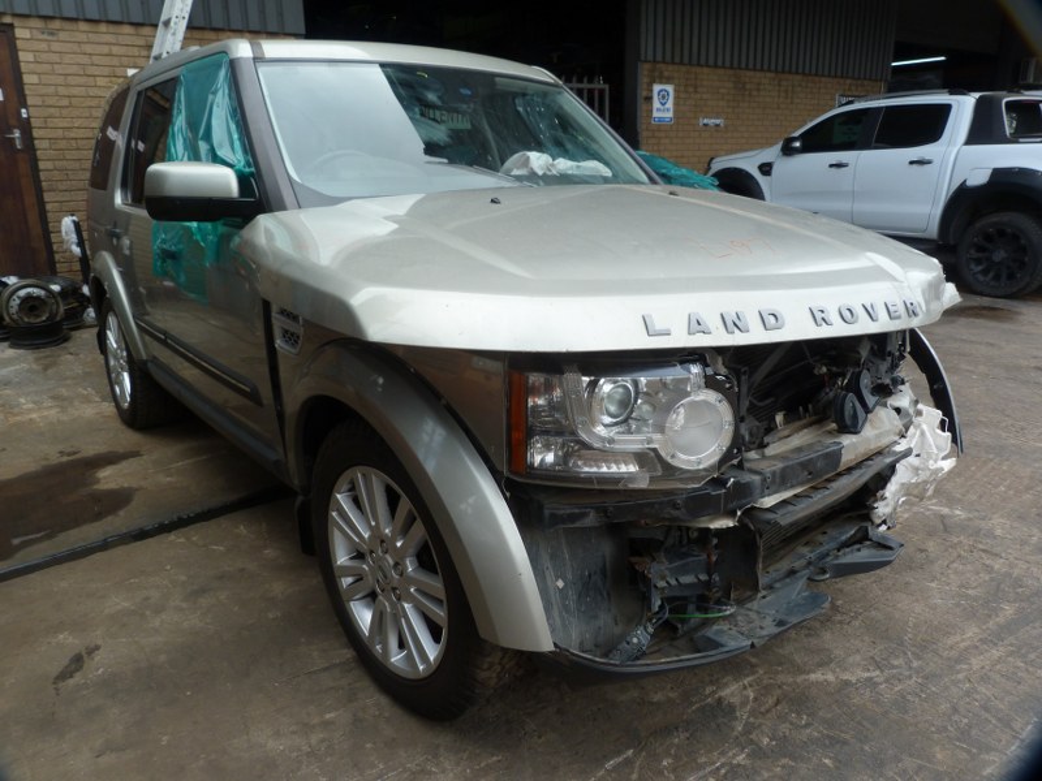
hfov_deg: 69.4
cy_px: 390
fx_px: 753
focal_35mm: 25
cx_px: 521
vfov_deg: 54.9
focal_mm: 4.5
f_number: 4
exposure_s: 1/160
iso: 80
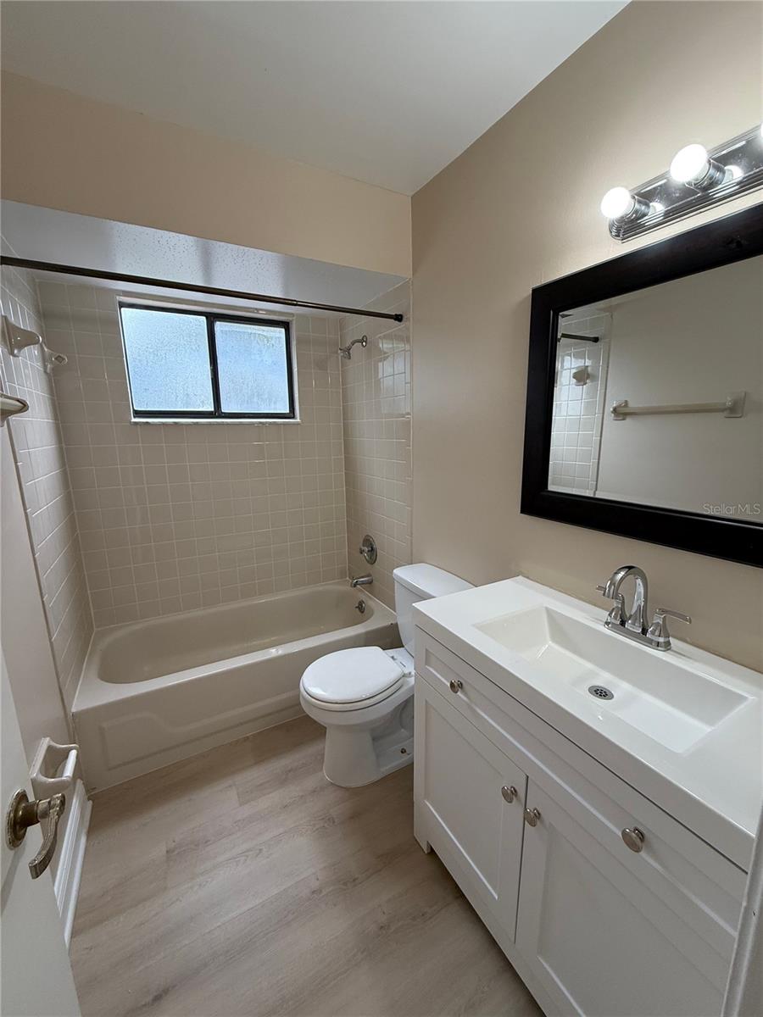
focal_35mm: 14
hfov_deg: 85.7
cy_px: 508
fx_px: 411
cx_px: 382
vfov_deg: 102.1
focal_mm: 2.22
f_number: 2.2
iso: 160
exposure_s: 1/120
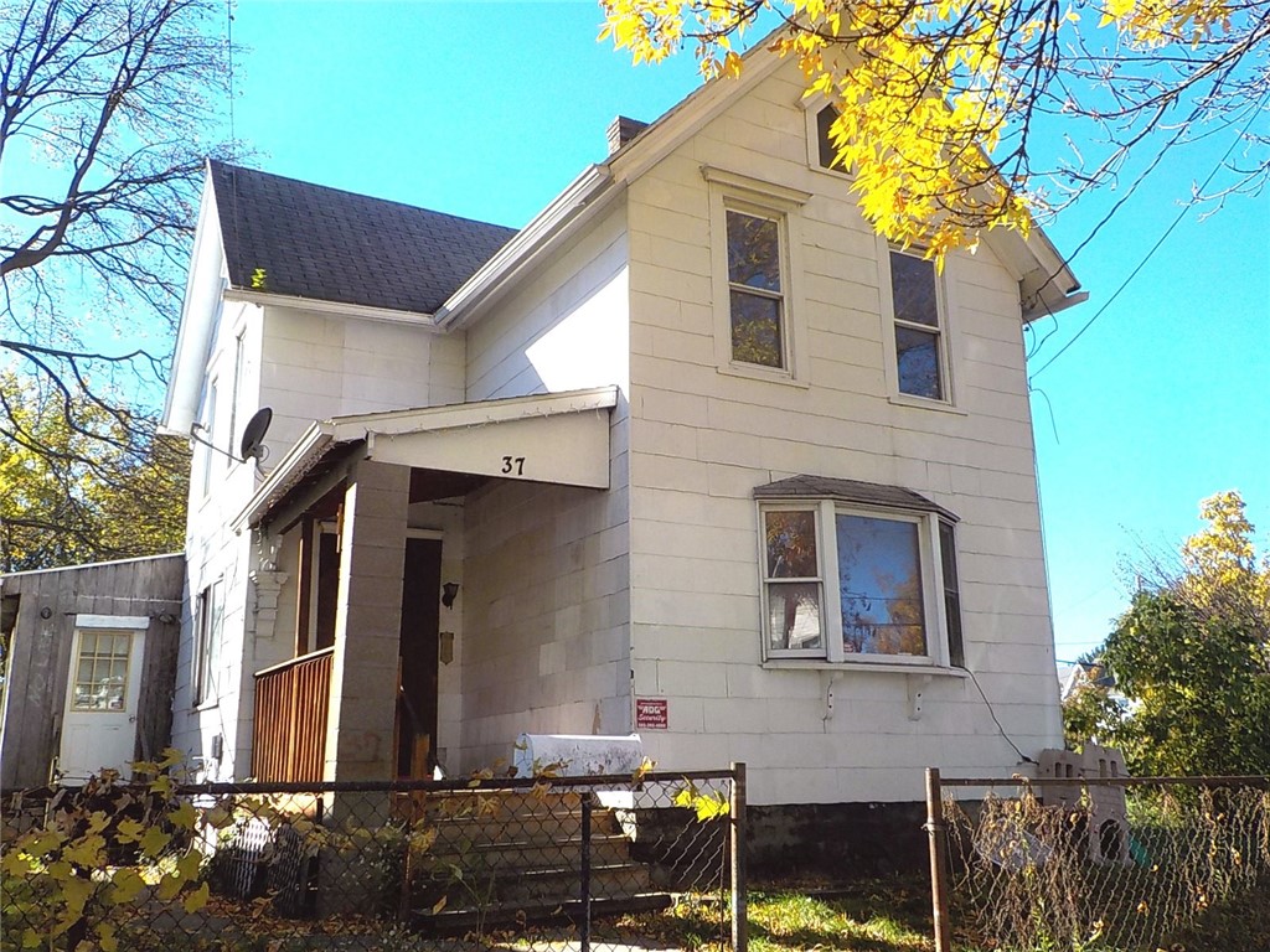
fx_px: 1101
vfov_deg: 46.8
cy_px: 476
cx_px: 635
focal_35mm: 30
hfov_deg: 60.0
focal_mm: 4.1
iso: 125
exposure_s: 1/800
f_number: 3.3
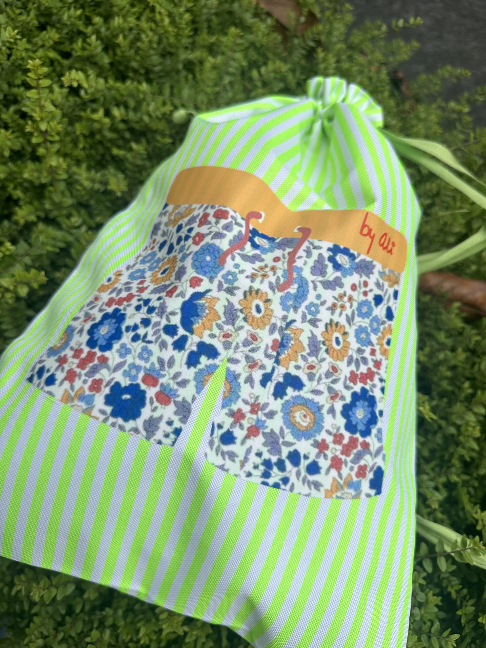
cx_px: 243
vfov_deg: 71.6
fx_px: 449
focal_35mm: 24
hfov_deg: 56.8
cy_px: 324
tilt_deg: -69.9
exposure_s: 1/1517
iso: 80
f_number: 1.78
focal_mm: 6.86
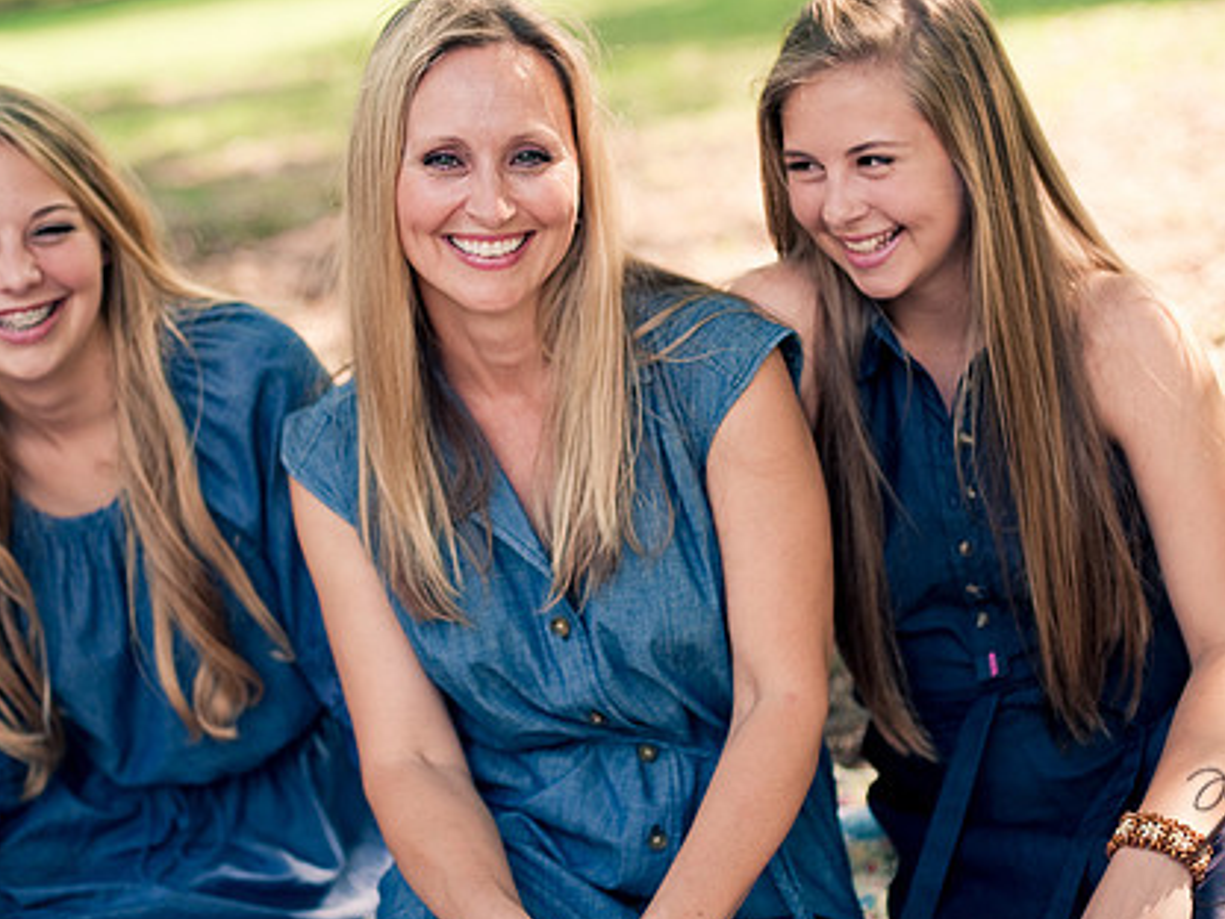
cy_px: 398
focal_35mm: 67
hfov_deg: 28.9
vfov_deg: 21.9
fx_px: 2371
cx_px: 524
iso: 200
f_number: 2.2
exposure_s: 1/500
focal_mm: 50
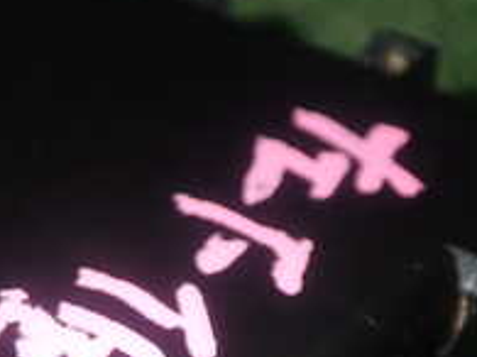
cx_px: 22
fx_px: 1611
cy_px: 357
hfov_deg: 16.6
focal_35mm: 117
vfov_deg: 12.5
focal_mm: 6.83
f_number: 8
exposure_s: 1/40
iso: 200
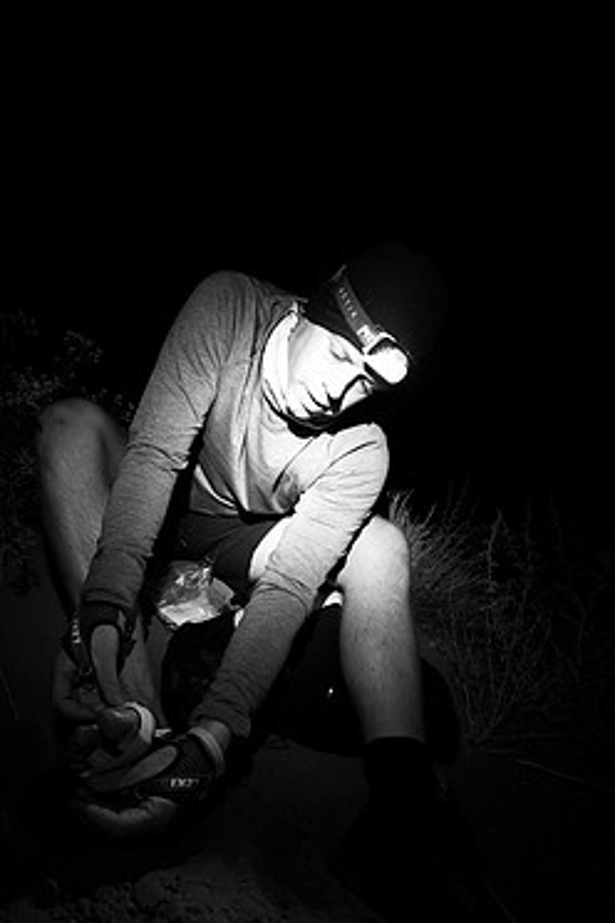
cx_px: 253
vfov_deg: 75.7
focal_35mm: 23
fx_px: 589
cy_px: 528
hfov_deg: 54.8
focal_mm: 19
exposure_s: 1/100
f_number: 4
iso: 2000
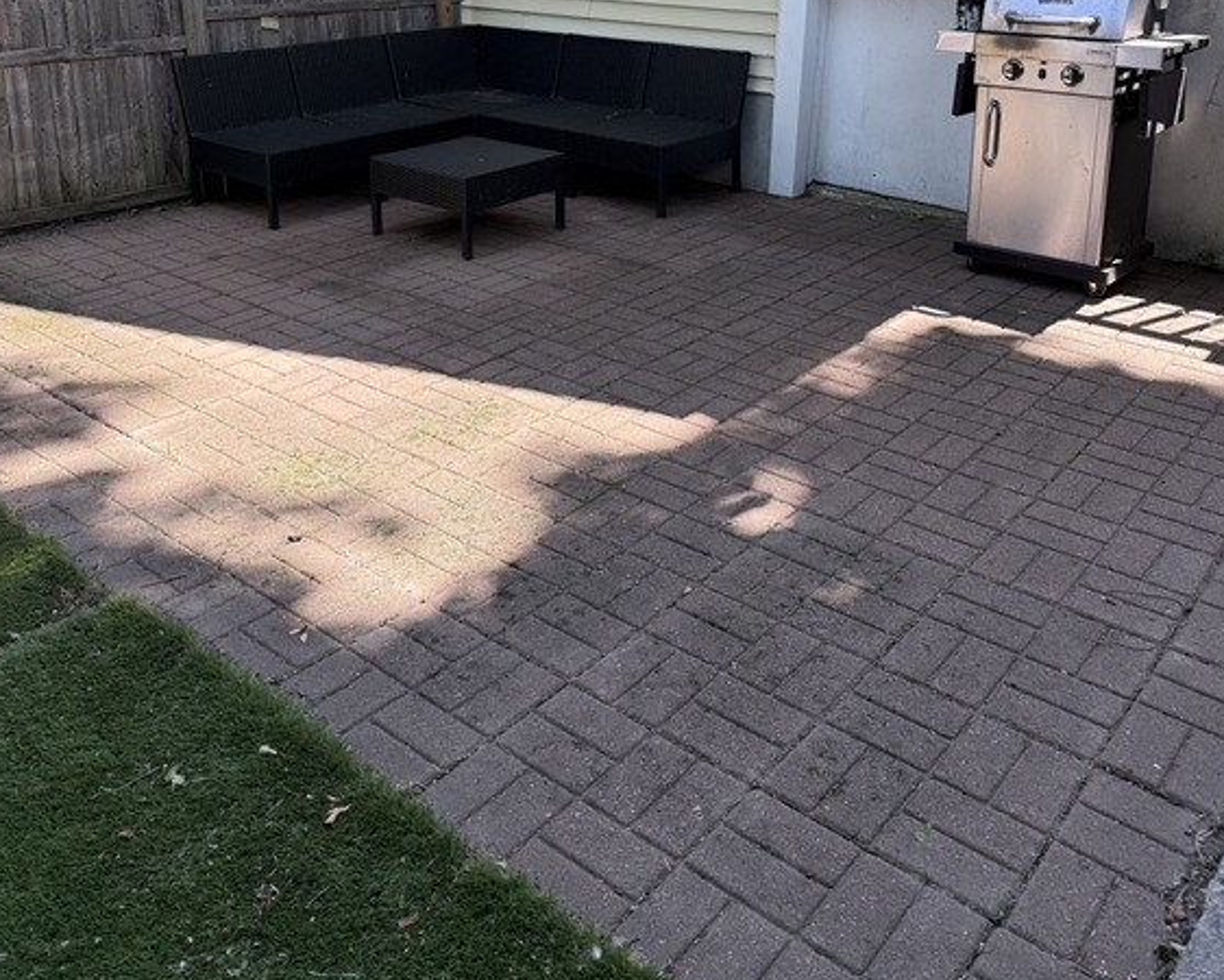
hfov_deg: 55.6
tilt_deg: -12.4
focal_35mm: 32
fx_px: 1160
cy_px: 163
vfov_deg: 43.2
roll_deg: -1.6
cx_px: 612
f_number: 1.78
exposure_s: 1/555
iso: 100
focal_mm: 6.76
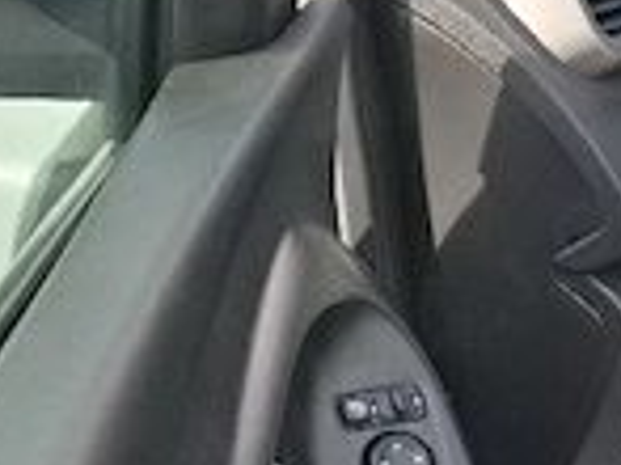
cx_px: 1170
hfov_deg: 16.7
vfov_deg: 15.5
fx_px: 1685
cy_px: 414
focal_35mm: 94
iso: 50
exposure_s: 1/417
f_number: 1.8
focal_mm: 5.54
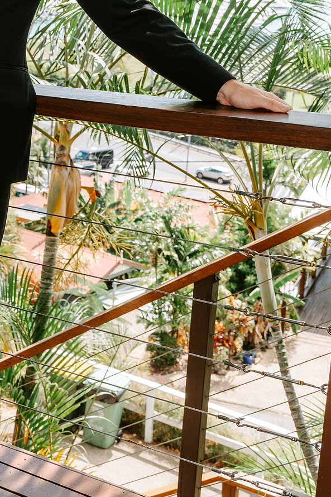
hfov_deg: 18.8
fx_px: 952
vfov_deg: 29.0
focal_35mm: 69
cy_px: 149
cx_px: -47
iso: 100
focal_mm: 30
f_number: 6.3
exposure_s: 1/200
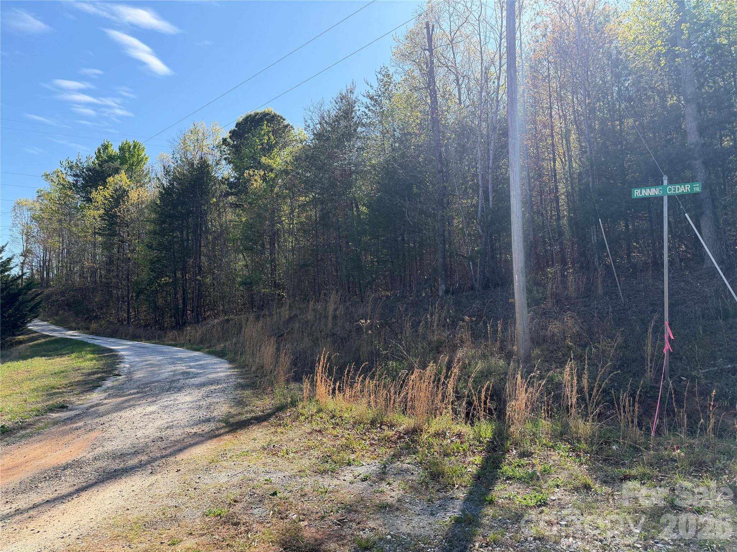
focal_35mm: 24
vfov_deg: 56.8
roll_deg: +0.9
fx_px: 511
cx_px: 368
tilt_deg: +6.3
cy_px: 276
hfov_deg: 71.6
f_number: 1.78
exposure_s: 1/1585
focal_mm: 6.76
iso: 100
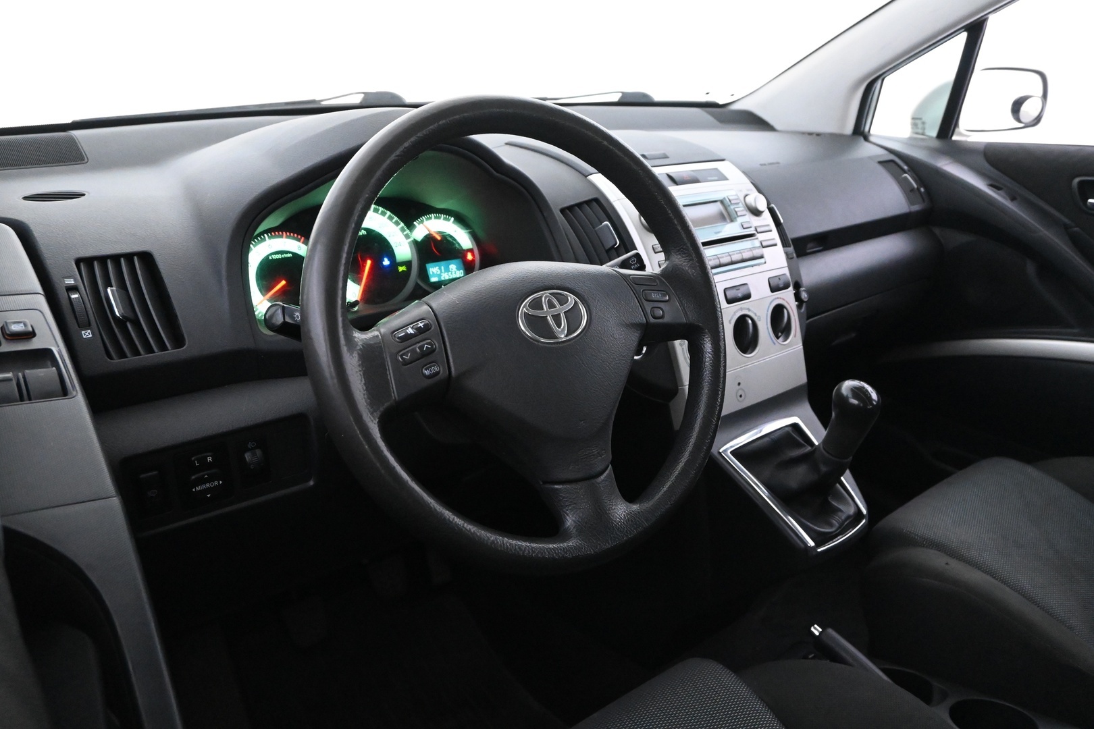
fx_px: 798
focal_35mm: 26
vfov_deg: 49.1
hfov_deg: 68.9
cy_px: 364
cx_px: 547
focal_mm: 17.5
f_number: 4.5
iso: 6400
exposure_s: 1/40
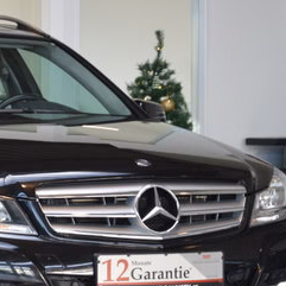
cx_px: -24
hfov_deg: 8.3
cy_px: 205
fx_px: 1963
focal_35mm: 210
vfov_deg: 8.3
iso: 560
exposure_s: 1/60
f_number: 5.3
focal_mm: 62
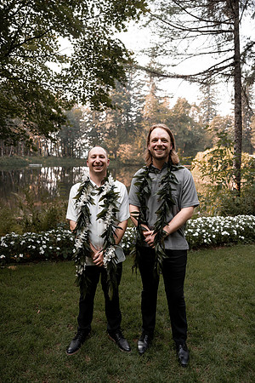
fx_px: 255
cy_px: 192
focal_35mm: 24
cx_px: 128
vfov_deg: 73.7
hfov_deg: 53.1
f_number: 2.8
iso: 250
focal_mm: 24
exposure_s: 1/640
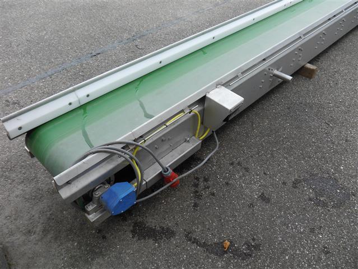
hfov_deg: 63.4
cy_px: 134
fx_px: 290
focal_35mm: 28
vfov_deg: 49.8
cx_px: 179
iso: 160
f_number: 5
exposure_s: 1/200
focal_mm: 14
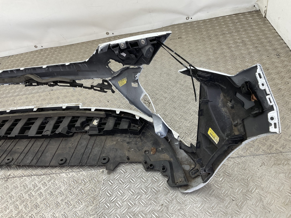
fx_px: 244
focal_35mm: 29
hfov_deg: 61.7
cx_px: 146
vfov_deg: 48.2
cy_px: 109
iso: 32
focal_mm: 3
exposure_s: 1/100
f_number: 1.8
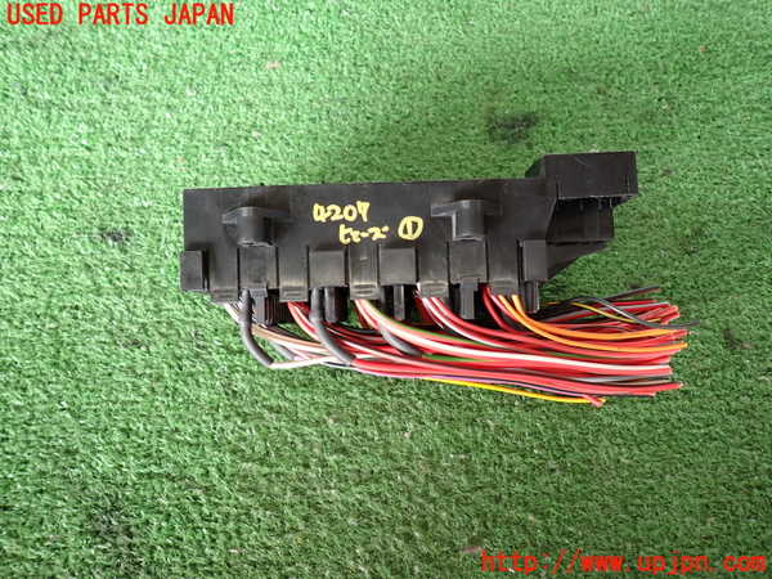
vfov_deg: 54.9
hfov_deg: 69.4
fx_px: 558
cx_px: 386
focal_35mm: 25
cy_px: 290
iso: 125
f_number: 2
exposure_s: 1/60
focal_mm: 4.5
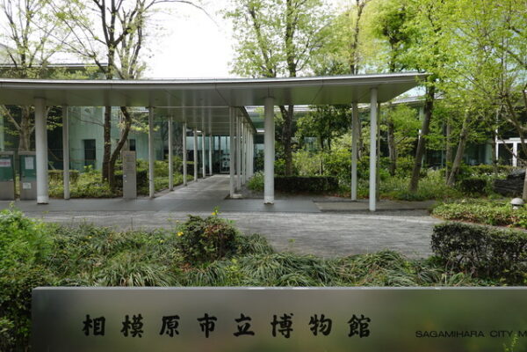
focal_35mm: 24
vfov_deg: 53.1
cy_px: 176
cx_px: 264
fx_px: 351
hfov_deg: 73.7
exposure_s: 1/250
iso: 125
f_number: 4
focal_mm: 9
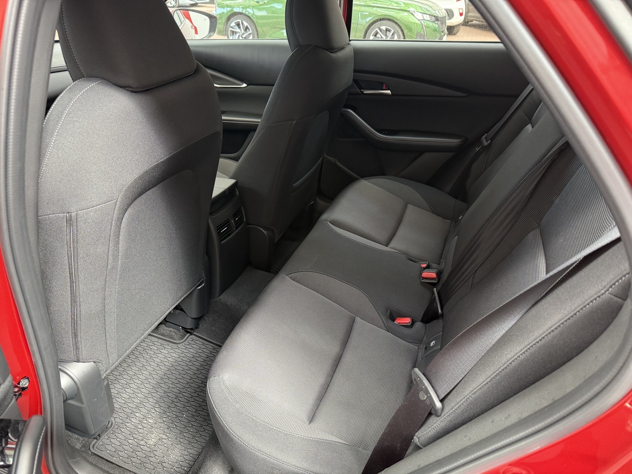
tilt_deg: -30.2
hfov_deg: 71.6
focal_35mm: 24
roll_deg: -0.4
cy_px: 237
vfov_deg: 56.8
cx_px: 316
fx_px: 438
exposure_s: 1/102
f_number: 1.78
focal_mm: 6.76
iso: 200
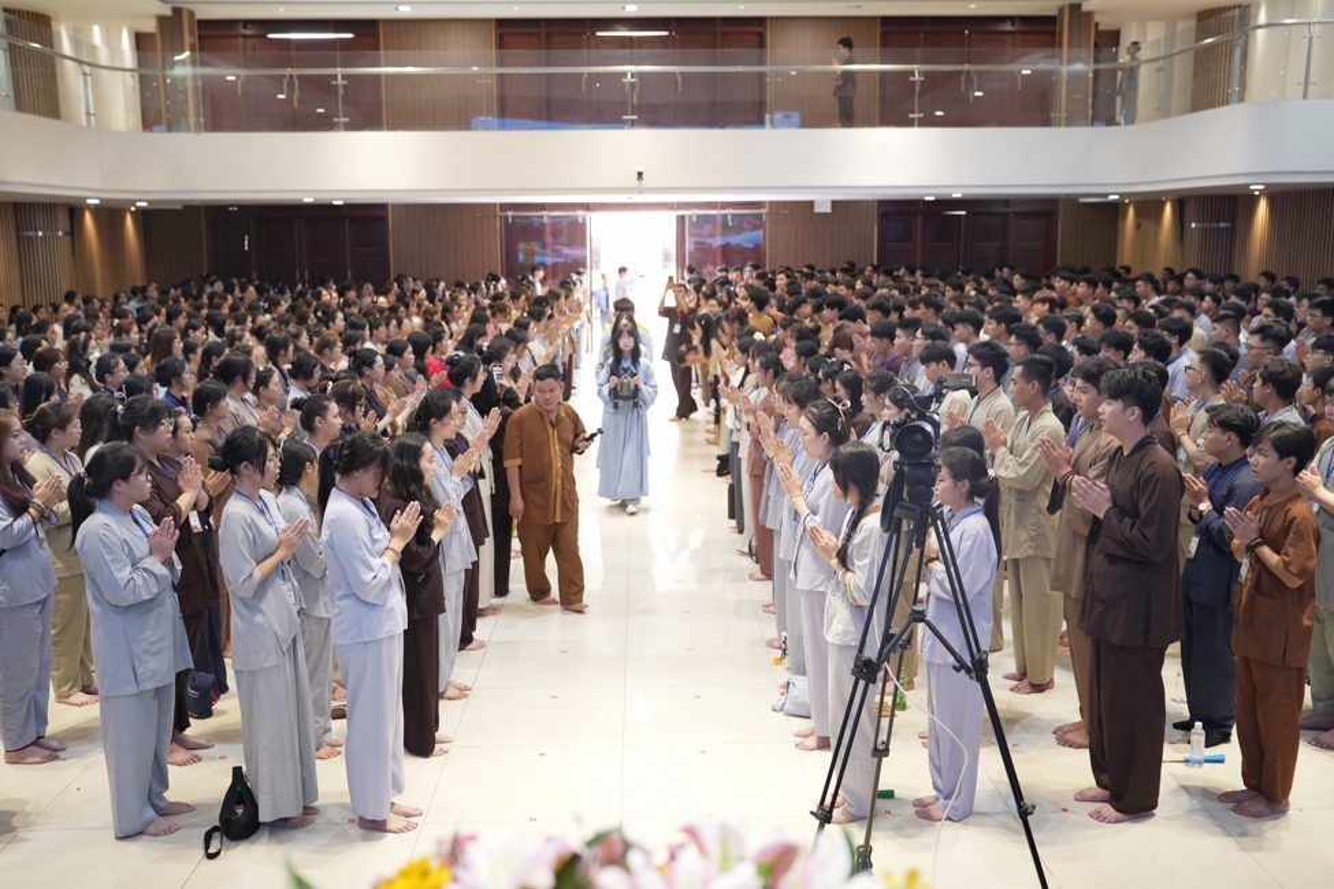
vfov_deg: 37.9
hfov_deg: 54.4
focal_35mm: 35
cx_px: 667
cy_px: 444
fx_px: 1297
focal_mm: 35
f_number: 2.8
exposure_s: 1/200
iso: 2500
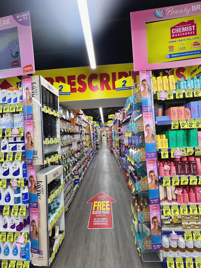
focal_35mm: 13
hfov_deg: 89.9
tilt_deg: +0.4
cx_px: 100
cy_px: 134
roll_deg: +2.8
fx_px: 101
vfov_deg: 106.2
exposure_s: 1/100
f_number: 1.8
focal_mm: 1.57
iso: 160
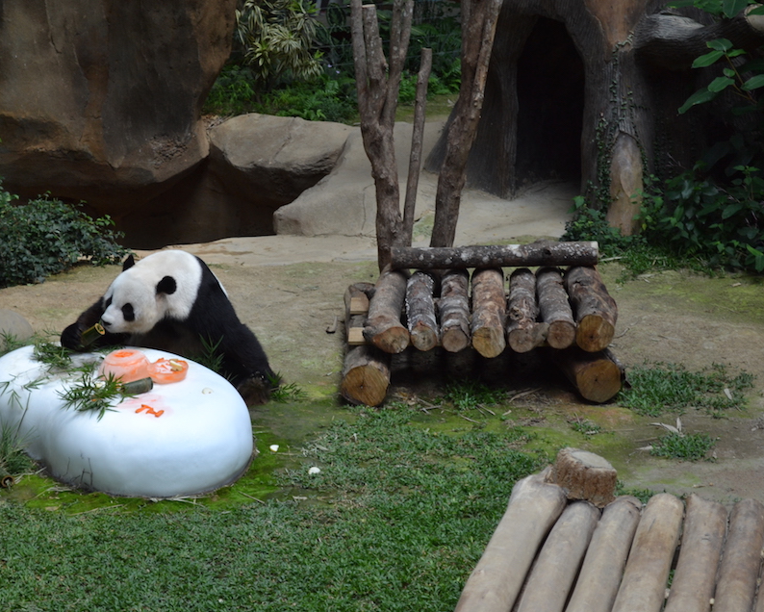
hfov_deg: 20.4
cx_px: 320
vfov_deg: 16.5
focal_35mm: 94
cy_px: 305
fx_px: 2117
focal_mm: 55
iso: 320
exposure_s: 1/125
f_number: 5.6
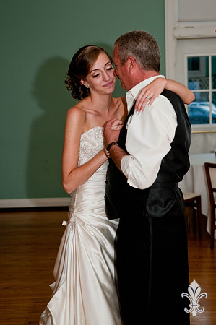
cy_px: 162
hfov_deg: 16.5
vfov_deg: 24.6
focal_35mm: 82
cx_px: 108
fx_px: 744
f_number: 3.2
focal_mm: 55
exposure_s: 1/100
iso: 200
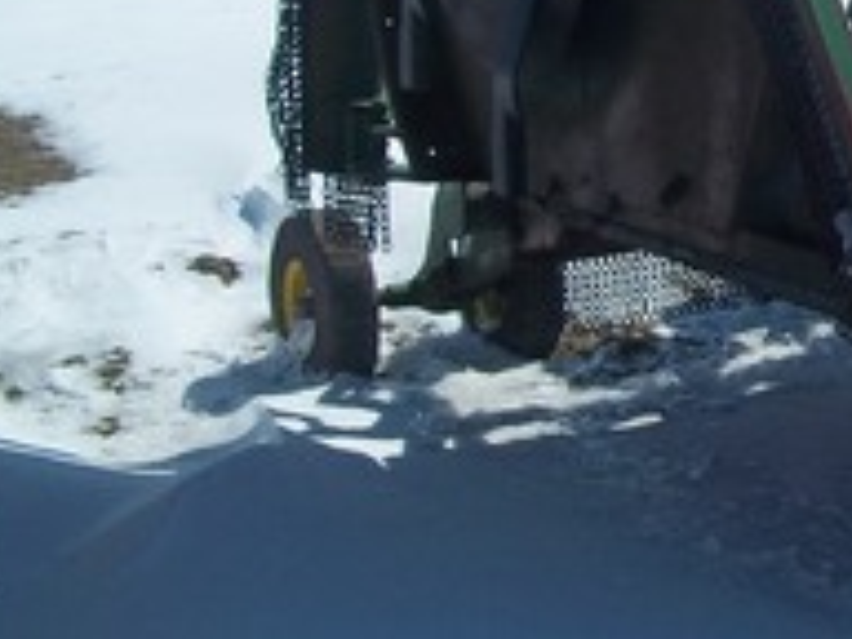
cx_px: 1105
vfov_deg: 14.3
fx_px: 2511
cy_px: -13
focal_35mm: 102
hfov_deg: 18.0
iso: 80
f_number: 8
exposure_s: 1/640
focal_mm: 6.5
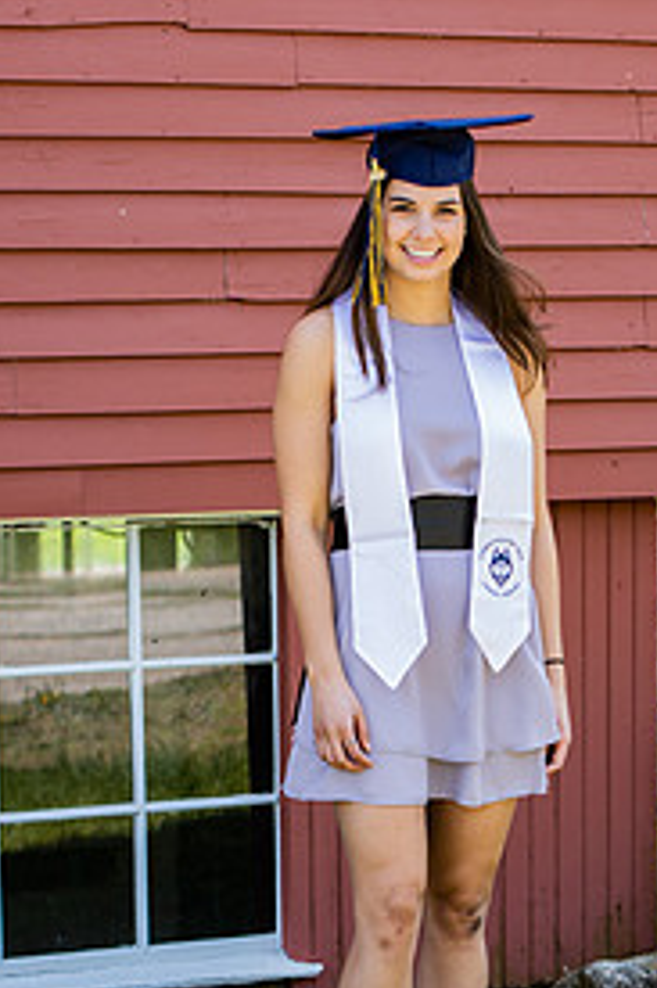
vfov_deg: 12.0
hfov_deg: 8.0
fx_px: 4714
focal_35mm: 172
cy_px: 546
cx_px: 442
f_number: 2.8
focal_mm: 70
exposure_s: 1/250
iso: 100
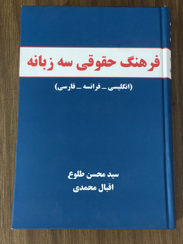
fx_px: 367
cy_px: 122
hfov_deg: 28.0
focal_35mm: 52
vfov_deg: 36.8
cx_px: 92
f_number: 2
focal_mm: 6
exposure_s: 1/31
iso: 1000
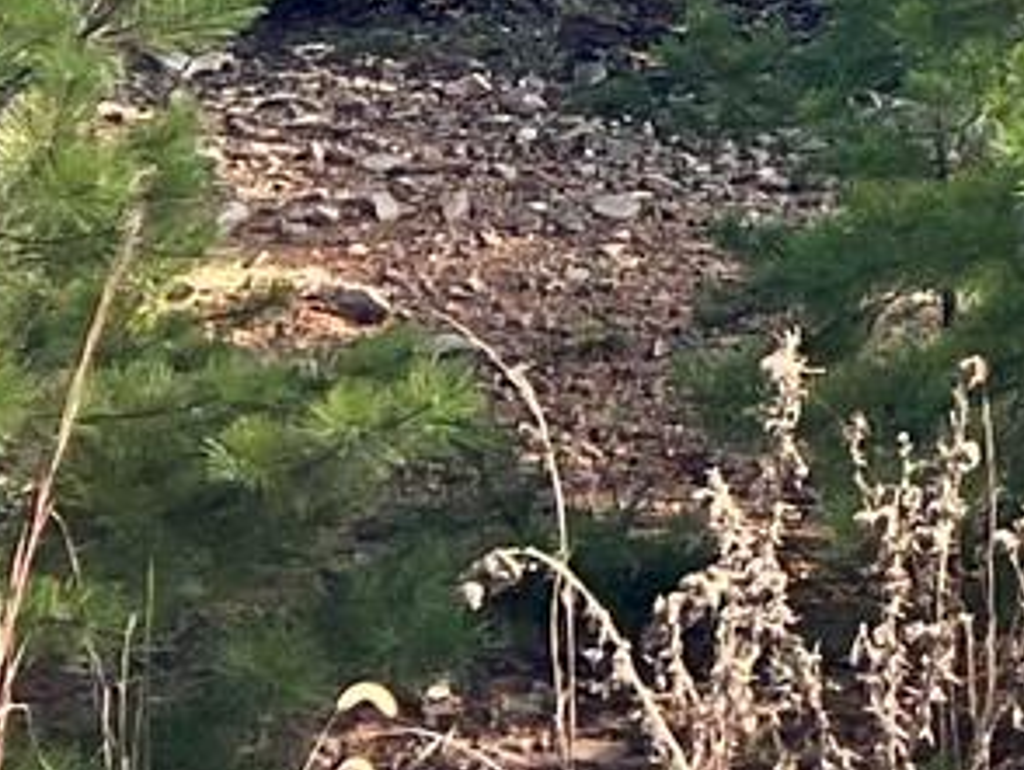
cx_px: 3403
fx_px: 5359
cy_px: -1045
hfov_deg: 8.5
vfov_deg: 7.7
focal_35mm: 181
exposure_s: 1/1079
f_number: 1.5
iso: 50
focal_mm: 5.7
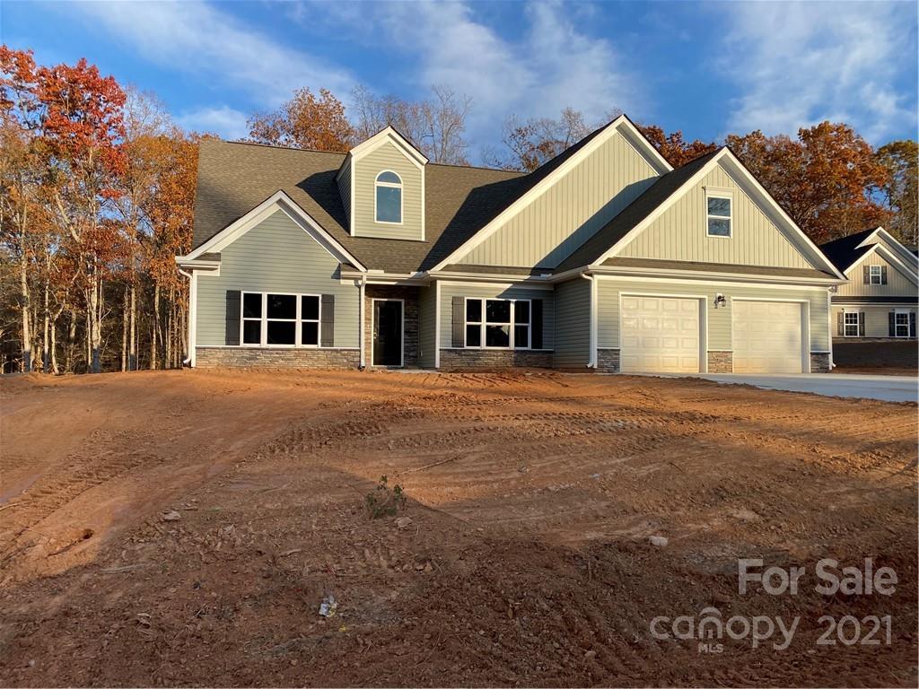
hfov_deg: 67.3
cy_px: 344
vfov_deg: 53.1
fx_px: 690
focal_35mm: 26
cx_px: 460
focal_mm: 4.25
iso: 32
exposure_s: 1/1866
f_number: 1.8
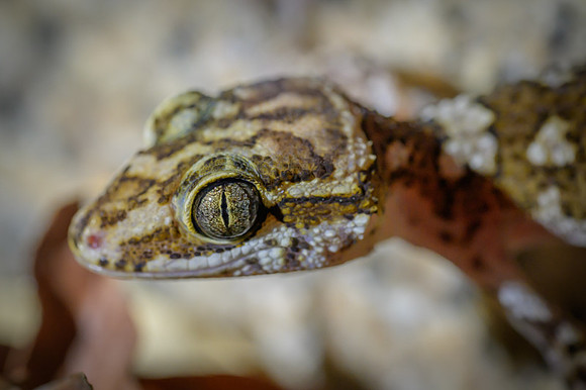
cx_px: 227
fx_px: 2676
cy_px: 206
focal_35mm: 165
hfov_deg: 12.5
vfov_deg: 8.3
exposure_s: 1/125
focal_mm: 105
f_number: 7.1
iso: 1000
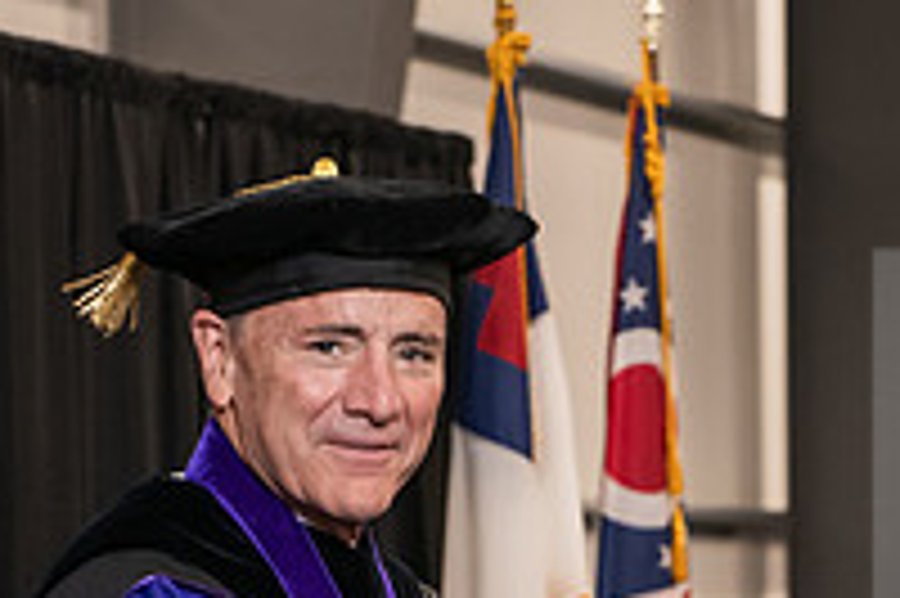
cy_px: 794
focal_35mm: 203
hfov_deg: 10.1
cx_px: 738
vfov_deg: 6.7
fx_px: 5071
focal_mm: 70
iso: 2000
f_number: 5
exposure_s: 1/125
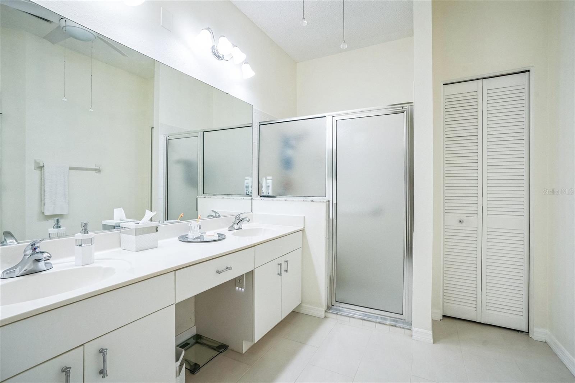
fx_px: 255
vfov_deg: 73.7
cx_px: 288
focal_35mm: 16
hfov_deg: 96.7
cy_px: 192
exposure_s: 1/200
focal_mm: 16
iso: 1600
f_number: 8
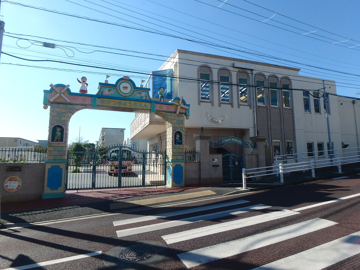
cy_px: 135
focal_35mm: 21
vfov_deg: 63.4
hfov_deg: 79.0
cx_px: 180
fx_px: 218
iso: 125
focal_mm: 3.7
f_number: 6
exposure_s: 1/400
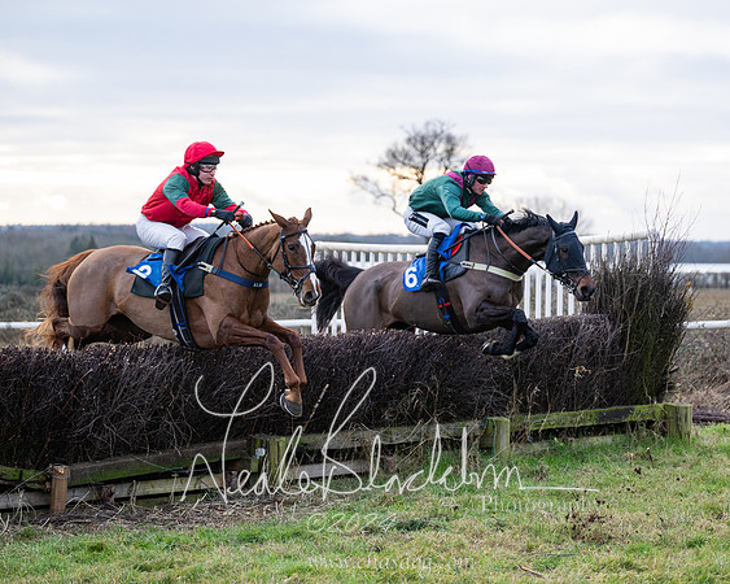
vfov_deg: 14.0
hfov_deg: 17.4
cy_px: 291
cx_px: 470
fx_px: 2376
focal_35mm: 110
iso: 800
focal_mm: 90
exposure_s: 1/1250
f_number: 2.8
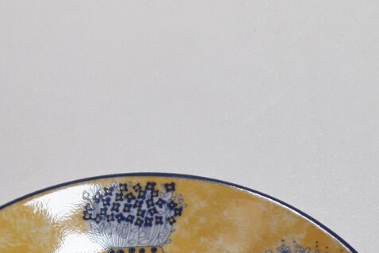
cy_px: 356
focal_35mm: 65
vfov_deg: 18.9
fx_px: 684
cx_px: 140
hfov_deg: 30.8
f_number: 1.9
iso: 160
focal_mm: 3.7
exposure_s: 1/17
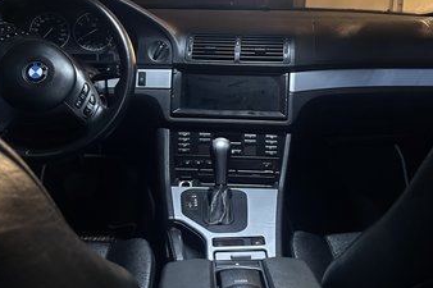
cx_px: 240
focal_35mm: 32
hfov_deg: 58.6
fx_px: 385
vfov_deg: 40.7
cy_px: 105
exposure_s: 1/25
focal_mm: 5.7
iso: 500
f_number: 1.5
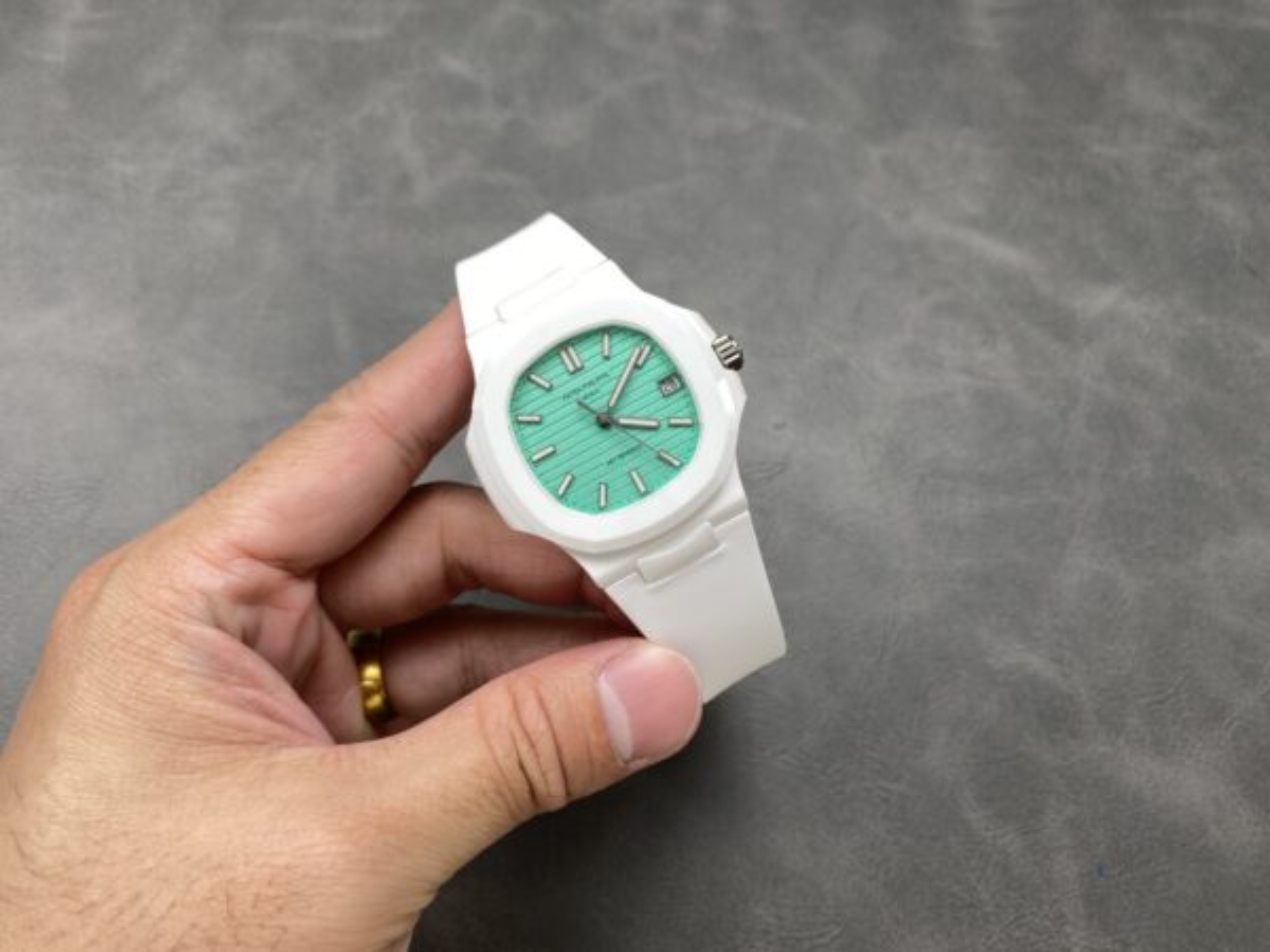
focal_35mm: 26
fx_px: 954
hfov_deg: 67.3
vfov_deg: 53.1
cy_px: 476
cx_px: 635
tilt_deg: -66.2
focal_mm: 4.25
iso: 32
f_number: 1.8
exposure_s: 1/175
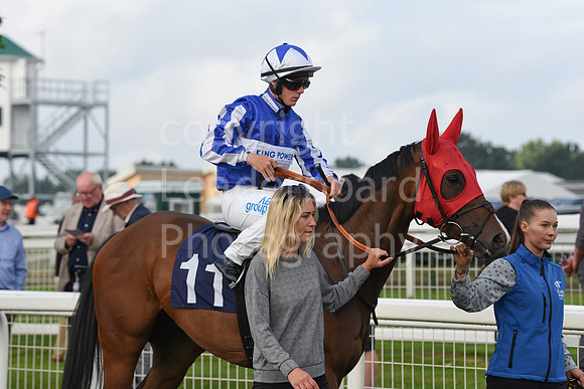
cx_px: 292
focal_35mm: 140
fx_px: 2272
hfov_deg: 14.7
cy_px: 194
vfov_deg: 9.8
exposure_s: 1/2000
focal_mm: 140
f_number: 5.6
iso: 500
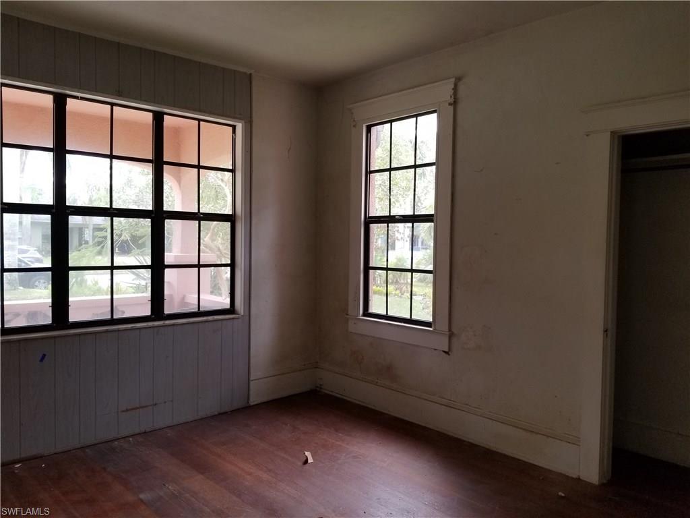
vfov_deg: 53.1
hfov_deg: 67.3
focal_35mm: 26
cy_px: 259
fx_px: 518
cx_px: 345
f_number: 1.7
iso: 80
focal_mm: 4.25
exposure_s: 1/60
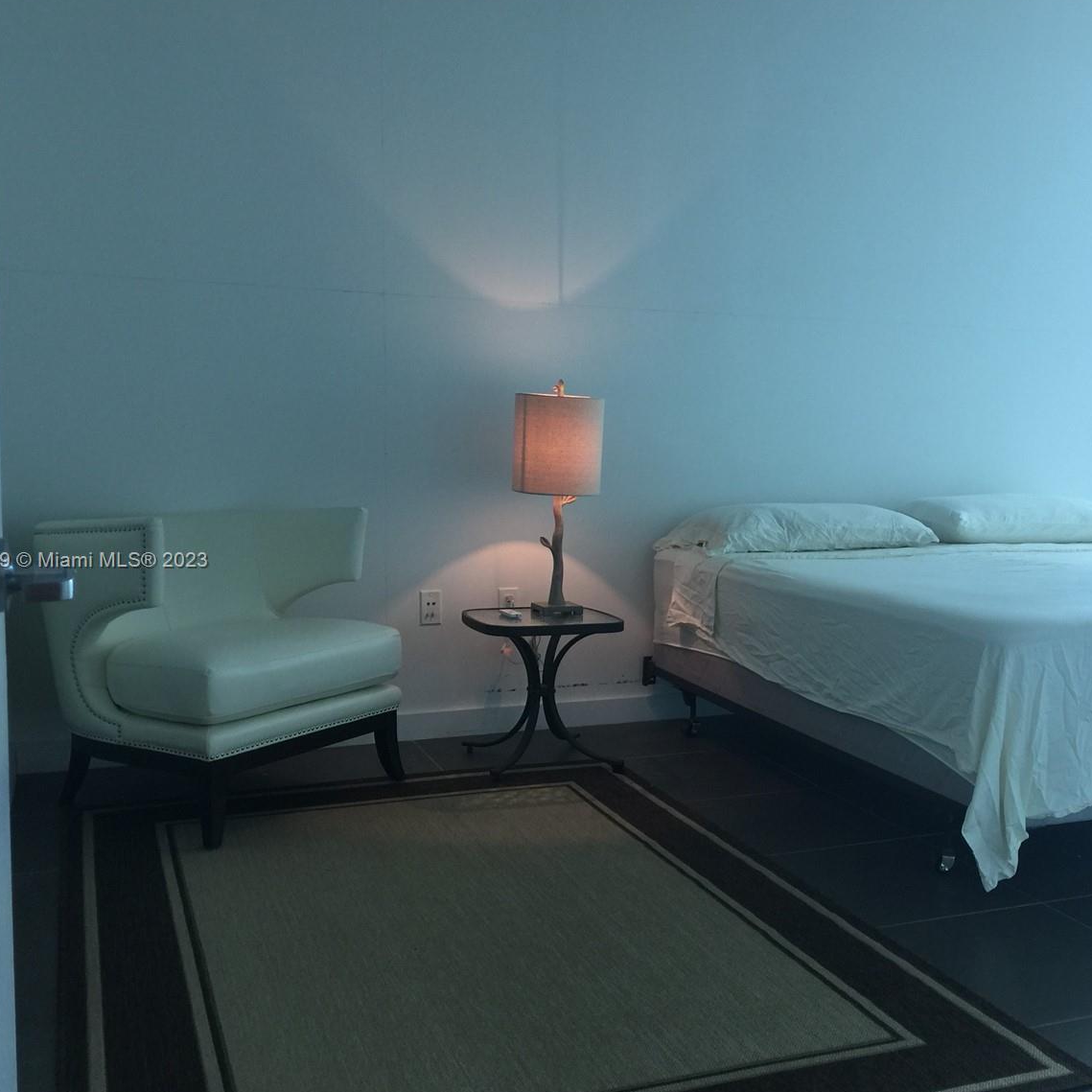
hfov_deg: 45.7
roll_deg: -3.4
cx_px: 668
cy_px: 562
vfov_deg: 46.0
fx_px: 1285
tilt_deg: -5.2
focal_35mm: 36
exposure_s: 1/40
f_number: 2.2
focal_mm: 4.15
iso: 40
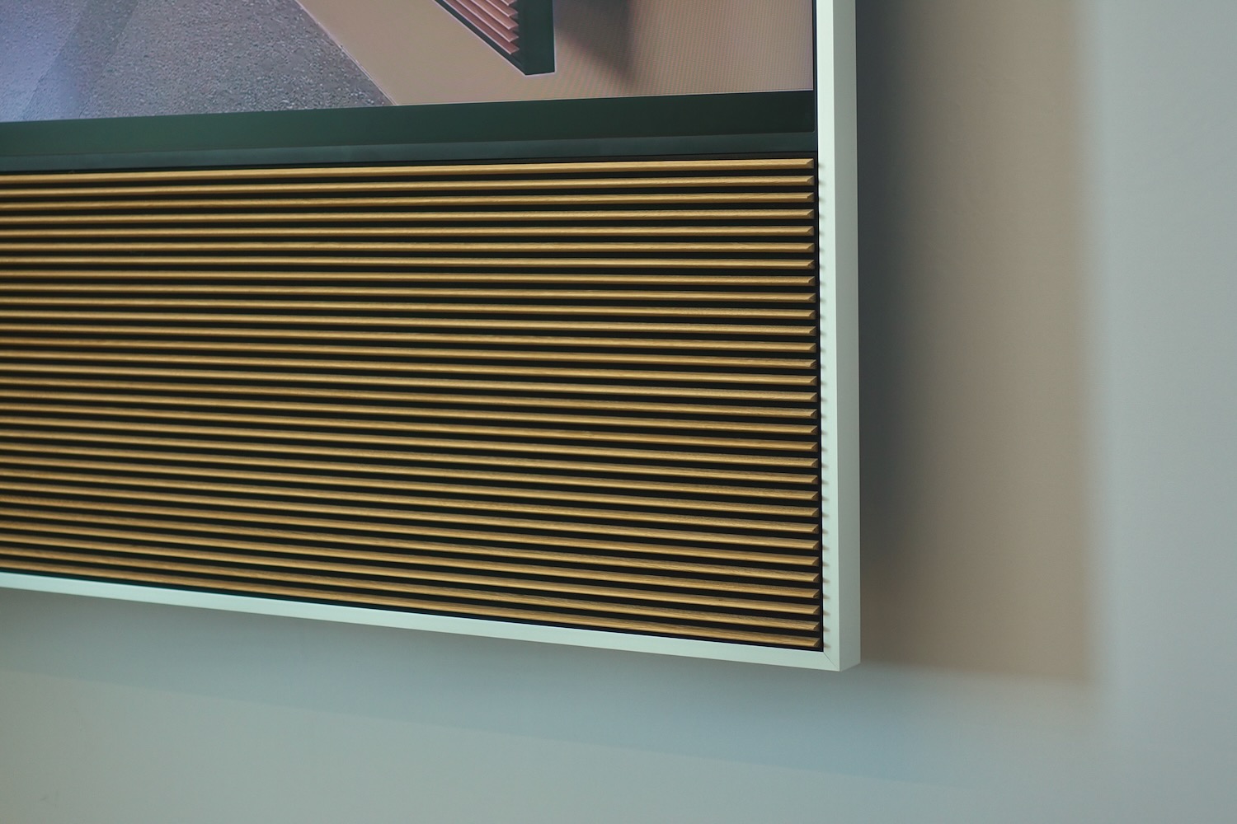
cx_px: 618
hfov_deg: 28.8
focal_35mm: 70
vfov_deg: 19.5
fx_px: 2405
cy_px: 412
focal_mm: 25.7
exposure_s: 1/40
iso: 200
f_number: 2.8
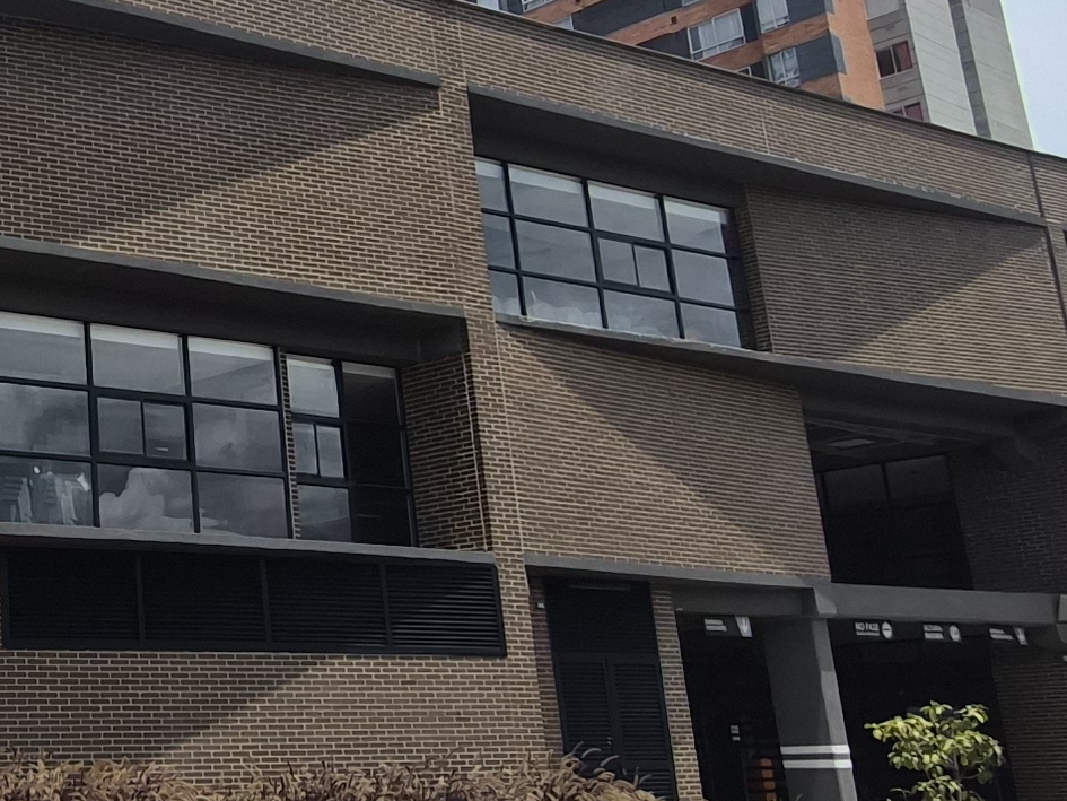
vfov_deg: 26.2
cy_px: 190
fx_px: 1696
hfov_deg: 31.5
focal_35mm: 55
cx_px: -69
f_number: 2.2
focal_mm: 1.7
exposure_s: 1/2432
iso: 25
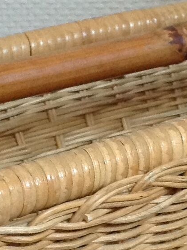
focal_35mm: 163
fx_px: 1177
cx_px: 132
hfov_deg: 9.1
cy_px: 208
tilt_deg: -19.8
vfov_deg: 12.1
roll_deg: +3.9
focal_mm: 4.28
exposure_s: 1/15
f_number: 2.4
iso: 250
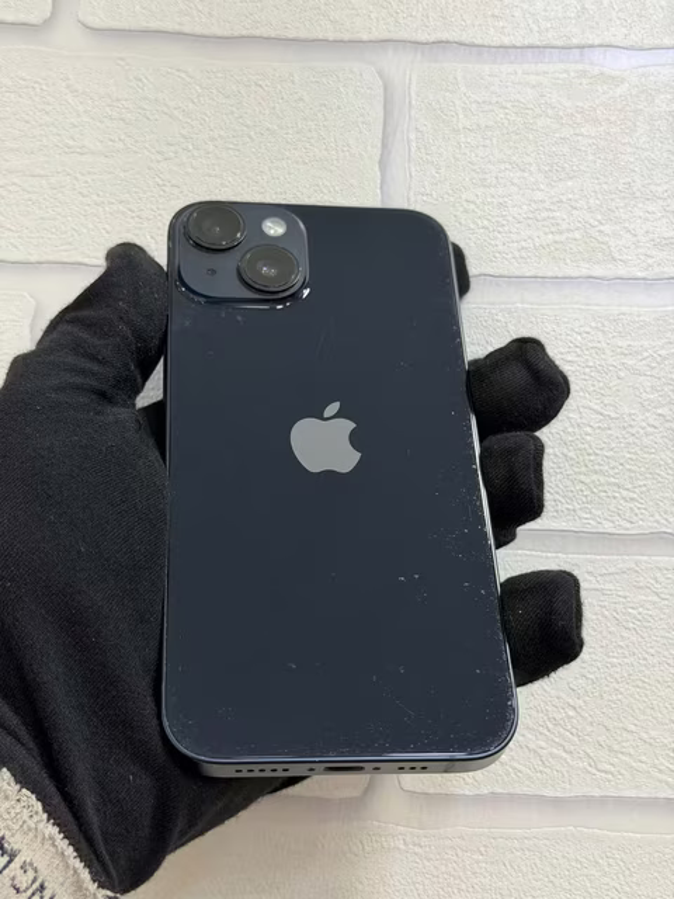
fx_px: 1246
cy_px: 450
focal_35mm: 48
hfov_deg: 30.3
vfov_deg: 39.7
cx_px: 337
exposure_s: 1/50
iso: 80
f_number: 1.78
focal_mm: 6.76
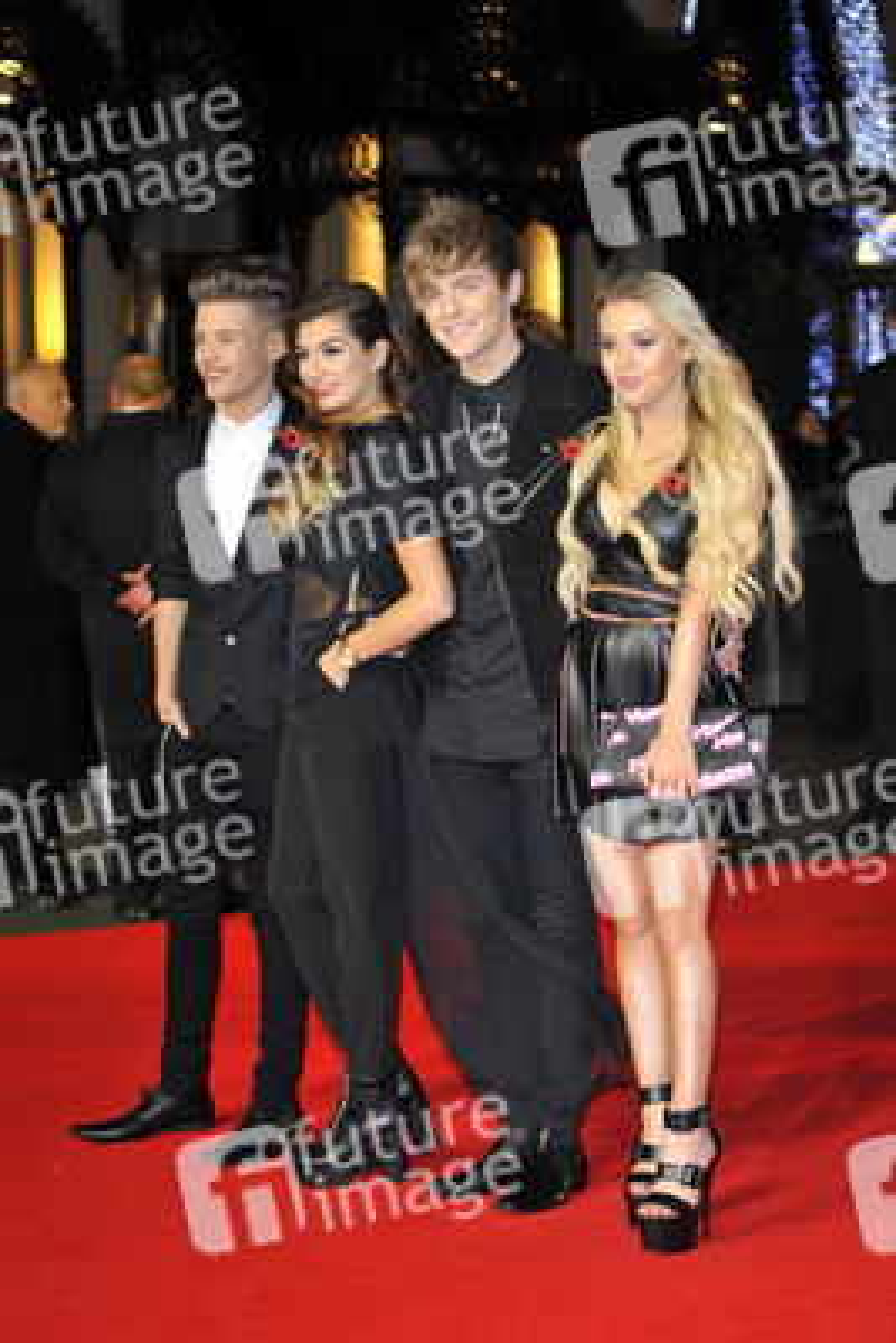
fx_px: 2984
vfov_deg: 25.4
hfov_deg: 17.1
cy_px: 672
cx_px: 448
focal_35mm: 80
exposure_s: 1/250
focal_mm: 80
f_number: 4
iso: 1000
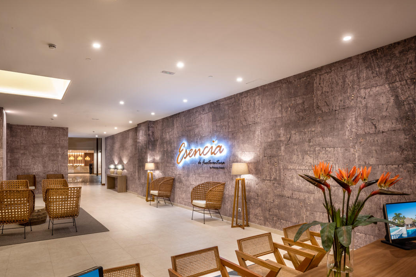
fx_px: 335
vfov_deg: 44.8
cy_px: 160
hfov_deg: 63.5
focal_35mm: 29
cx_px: 187
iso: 100
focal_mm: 24
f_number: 10
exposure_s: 1.3
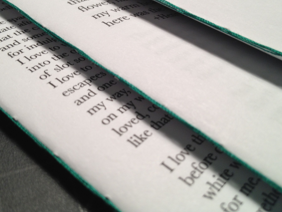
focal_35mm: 42
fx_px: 342
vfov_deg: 34.3
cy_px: 87
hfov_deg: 44.8
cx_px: 138
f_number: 2.4
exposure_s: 1/24
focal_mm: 4.28
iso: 64
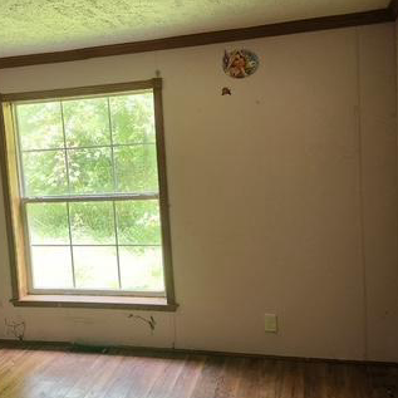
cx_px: 124
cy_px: 196
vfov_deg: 40.9
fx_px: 533
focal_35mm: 41
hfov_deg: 40.3
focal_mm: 5.4
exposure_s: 1/100
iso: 320
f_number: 1.8
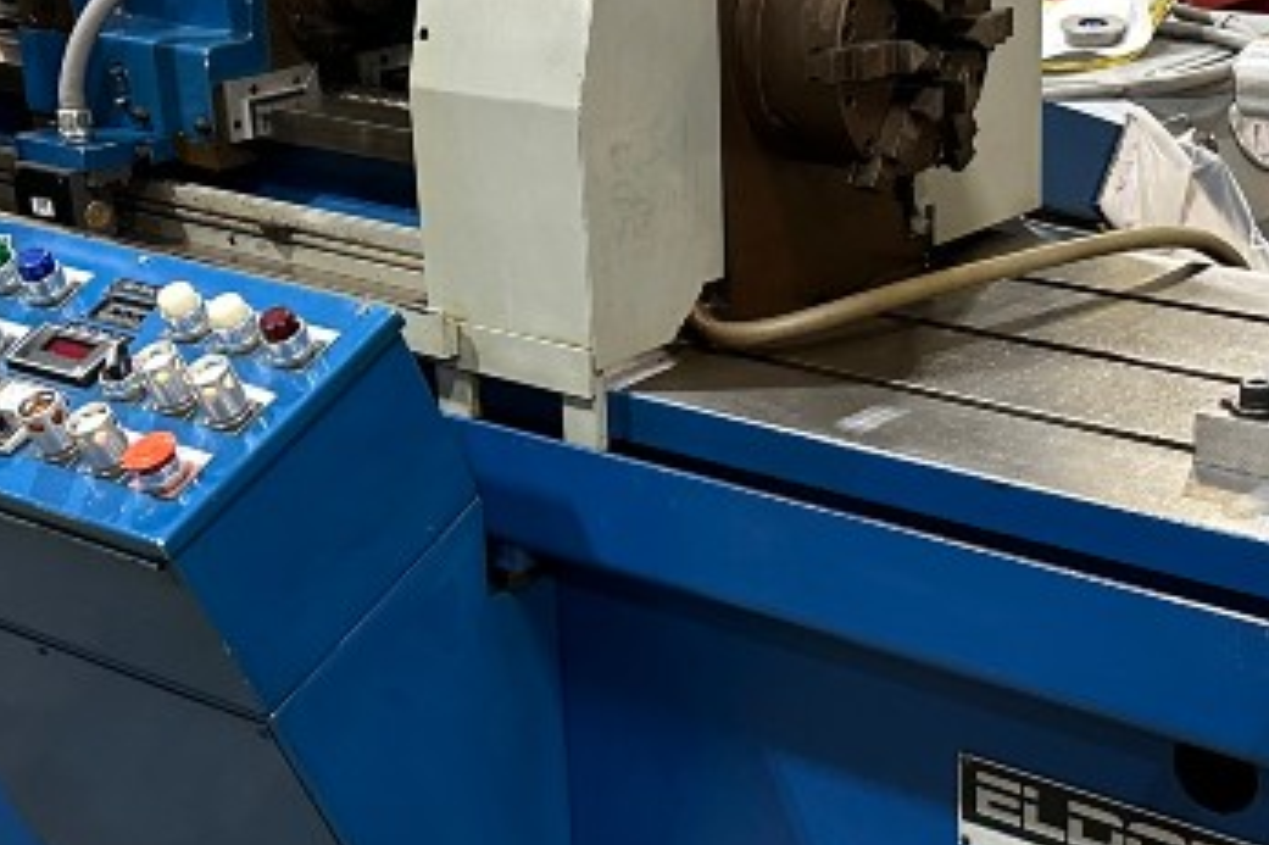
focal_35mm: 72
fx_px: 2537
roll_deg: +1.4
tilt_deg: -21.3
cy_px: 538
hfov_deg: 28.0
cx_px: 761
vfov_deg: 18.9
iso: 400
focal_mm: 6.86
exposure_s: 1/60
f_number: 1.78
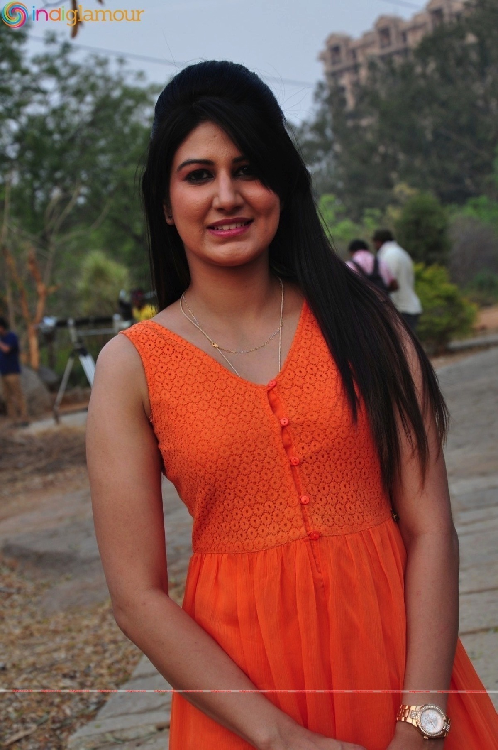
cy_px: 375
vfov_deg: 26.0
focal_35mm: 78
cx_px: 249
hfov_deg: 17.5
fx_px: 1622
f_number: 5
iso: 280
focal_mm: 52
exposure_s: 1/80
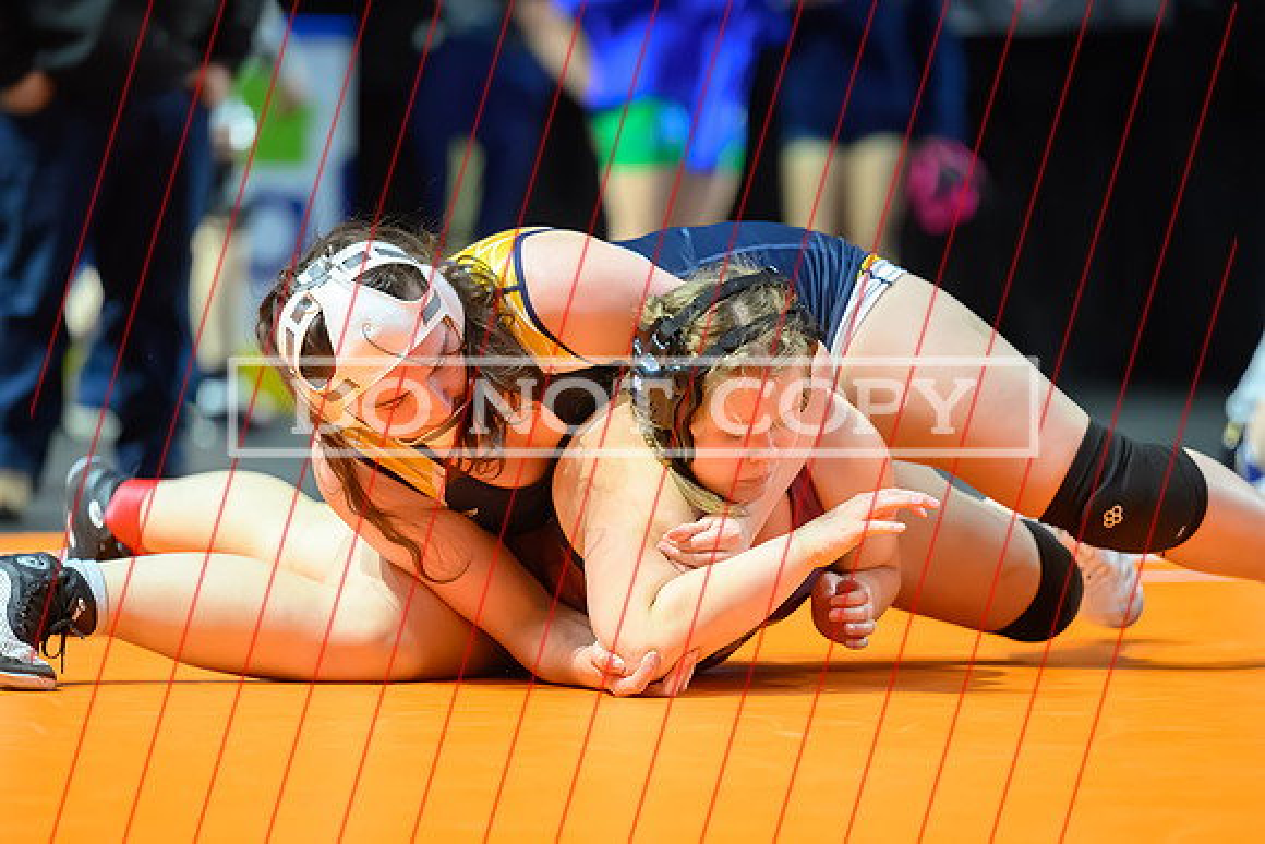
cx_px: 674
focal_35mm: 243
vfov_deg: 5.7
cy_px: 486
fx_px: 8540
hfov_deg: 8.5
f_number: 2.8
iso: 5000
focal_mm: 175
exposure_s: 1/640
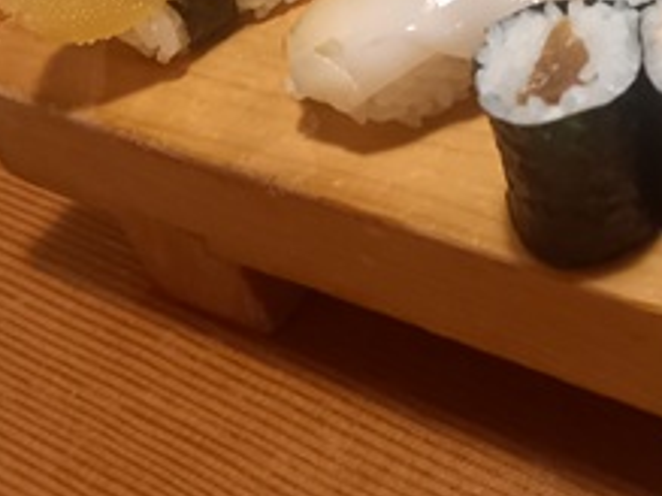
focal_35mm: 73
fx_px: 1395
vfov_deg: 19.5
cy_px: -18
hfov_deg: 25.1
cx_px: 701
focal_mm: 4.65
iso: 500
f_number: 1.8
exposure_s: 1/30
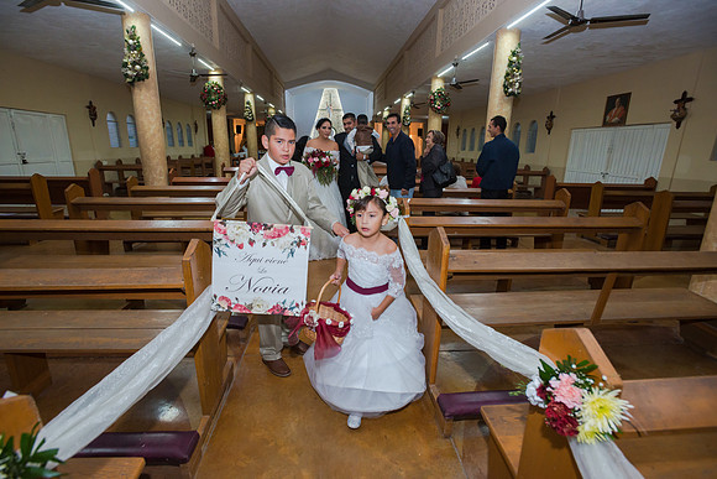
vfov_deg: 70.5
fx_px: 339
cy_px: 240
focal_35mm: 17
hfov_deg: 93.3
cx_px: 358
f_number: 3.5
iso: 1600
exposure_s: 1/100
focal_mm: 17
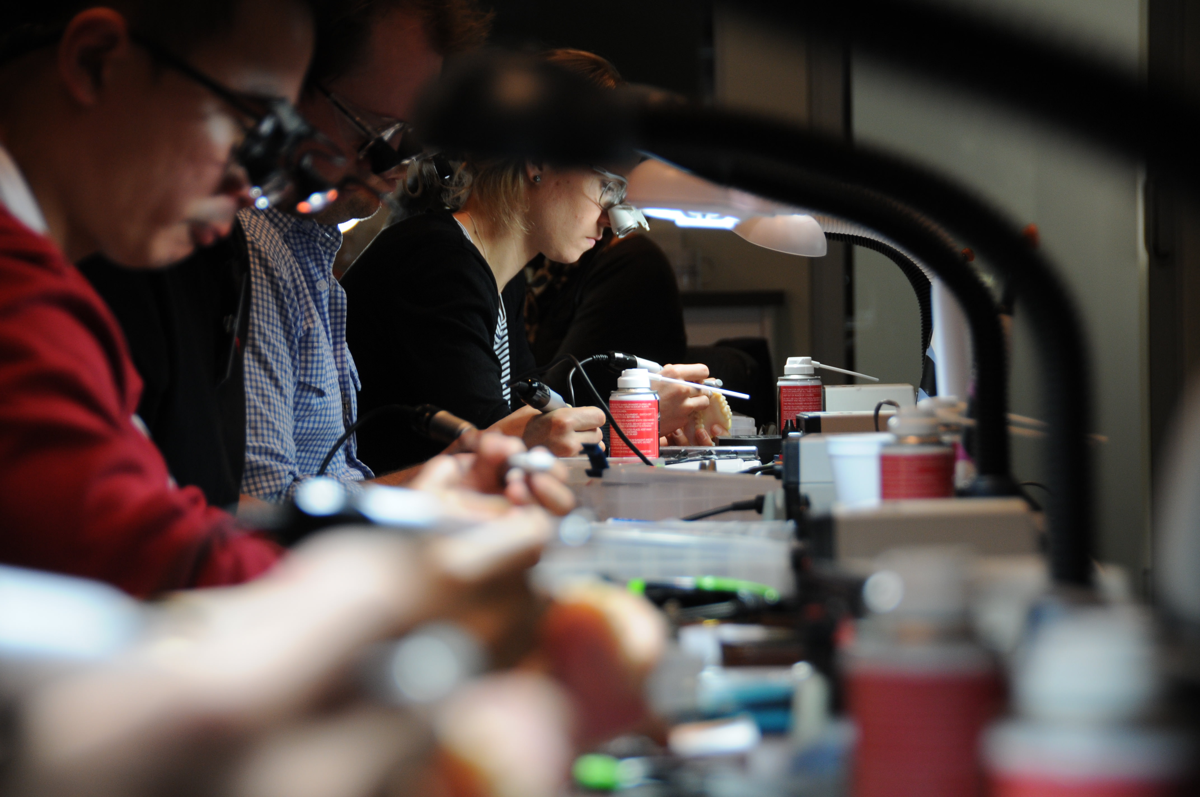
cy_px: 398
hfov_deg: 15.2
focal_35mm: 135
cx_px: 600
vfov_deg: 10.1
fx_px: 4494
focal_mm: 90
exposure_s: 1/50
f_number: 5.3
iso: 400
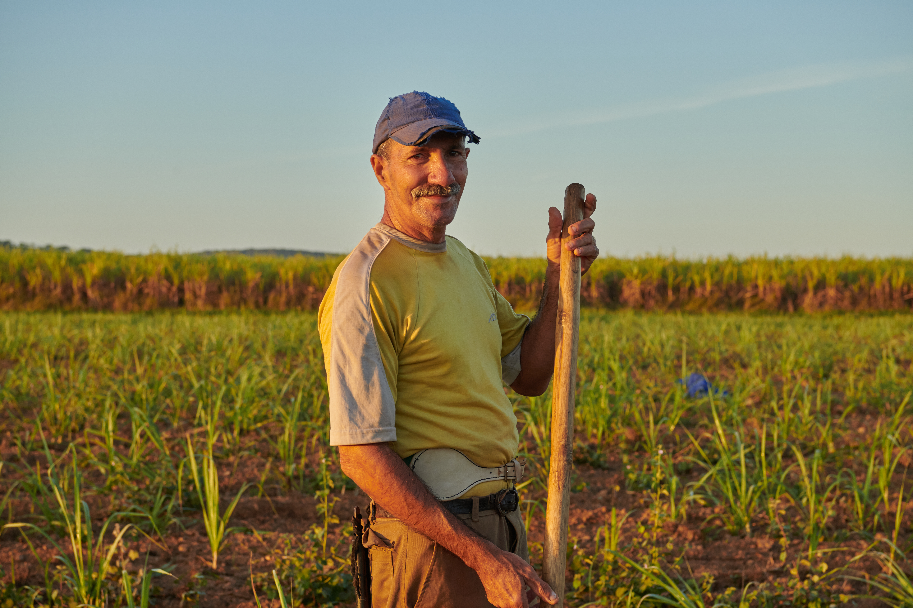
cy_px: 304
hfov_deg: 28.8
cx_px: 456
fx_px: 1775
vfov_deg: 19.5
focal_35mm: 70
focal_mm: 70
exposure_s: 1/640
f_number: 7.1
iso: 800
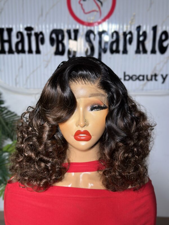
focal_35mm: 48
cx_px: 84
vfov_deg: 39.7
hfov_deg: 30.3
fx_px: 312
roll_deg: -1.0
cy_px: 112
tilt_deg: -10.9
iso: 80
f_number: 1.78
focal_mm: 6.86
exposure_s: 1/311
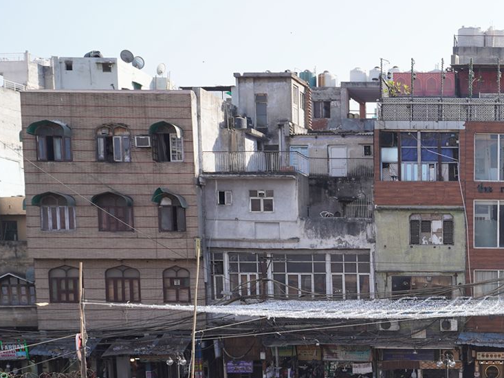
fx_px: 917
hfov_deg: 27.7
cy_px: 368
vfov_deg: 22.5
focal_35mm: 63
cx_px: 571
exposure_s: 1/100
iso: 100
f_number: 9
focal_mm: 24
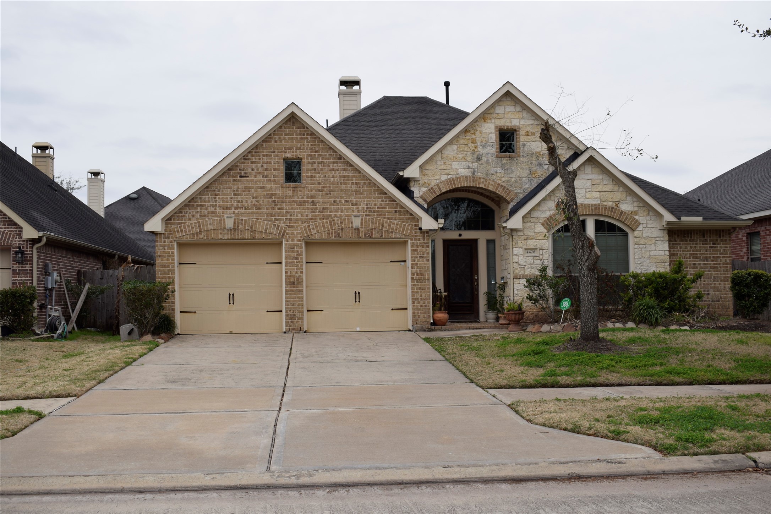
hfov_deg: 46.4
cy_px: 257
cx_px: 386
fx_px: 899
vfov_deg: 31.9
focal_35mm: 42
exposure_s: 1/200
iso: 100
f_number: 8
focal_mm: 28
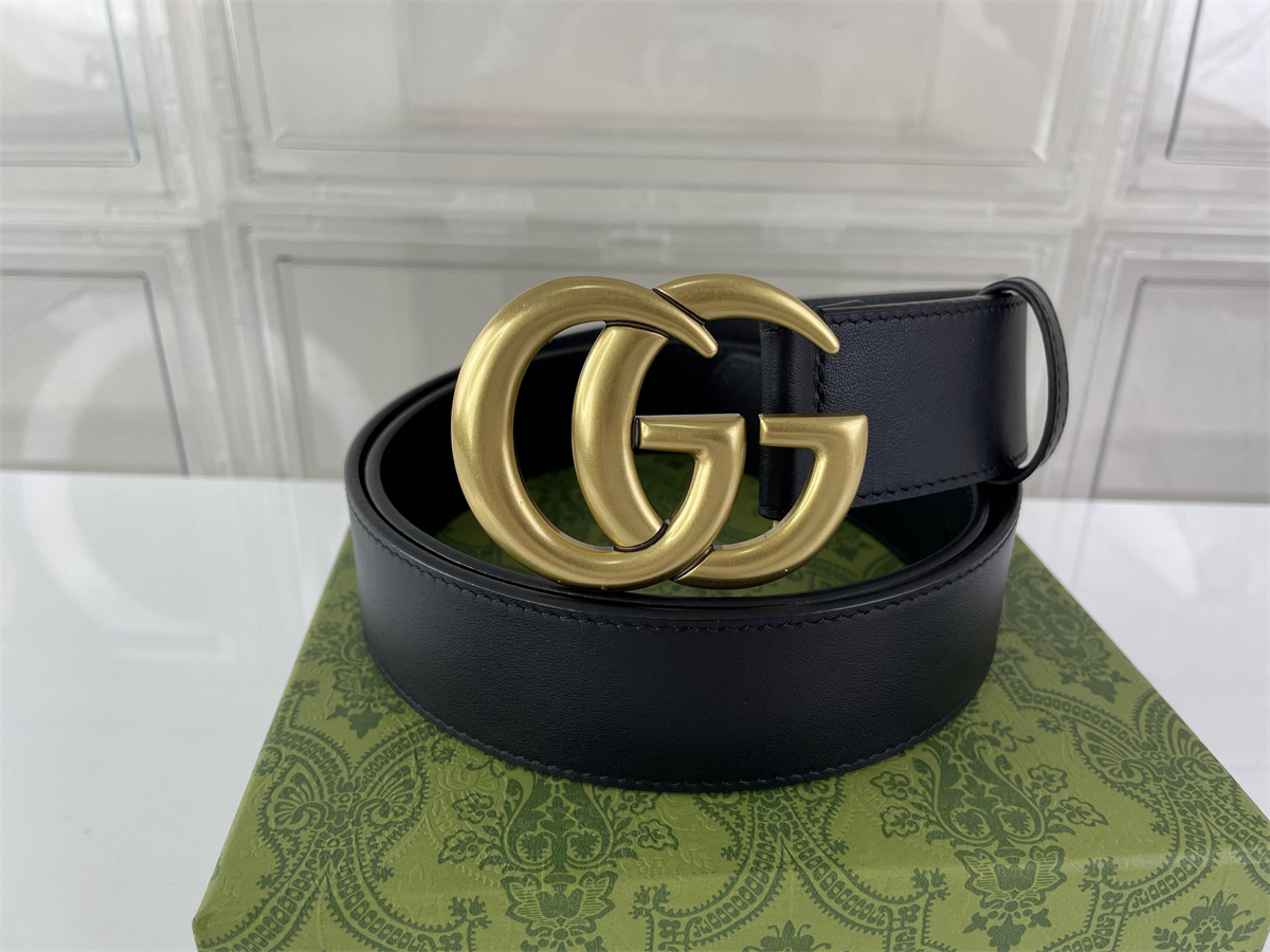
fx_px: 954
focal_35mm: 26
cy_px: 476
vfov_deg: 53.1
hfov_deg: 67.3
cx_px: 635
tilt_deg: -25.7
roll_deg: -0.6
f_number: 1.6
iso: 32
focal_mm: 4.2
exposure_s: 1/185
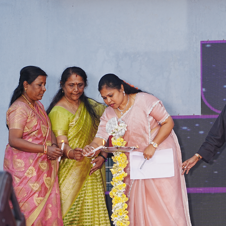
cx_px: 160
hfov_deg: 10.0
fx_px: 1293
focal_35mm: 175
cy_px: 143
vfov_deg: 10.0
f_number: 4.5
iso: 160
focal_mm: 105
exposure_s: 1/125
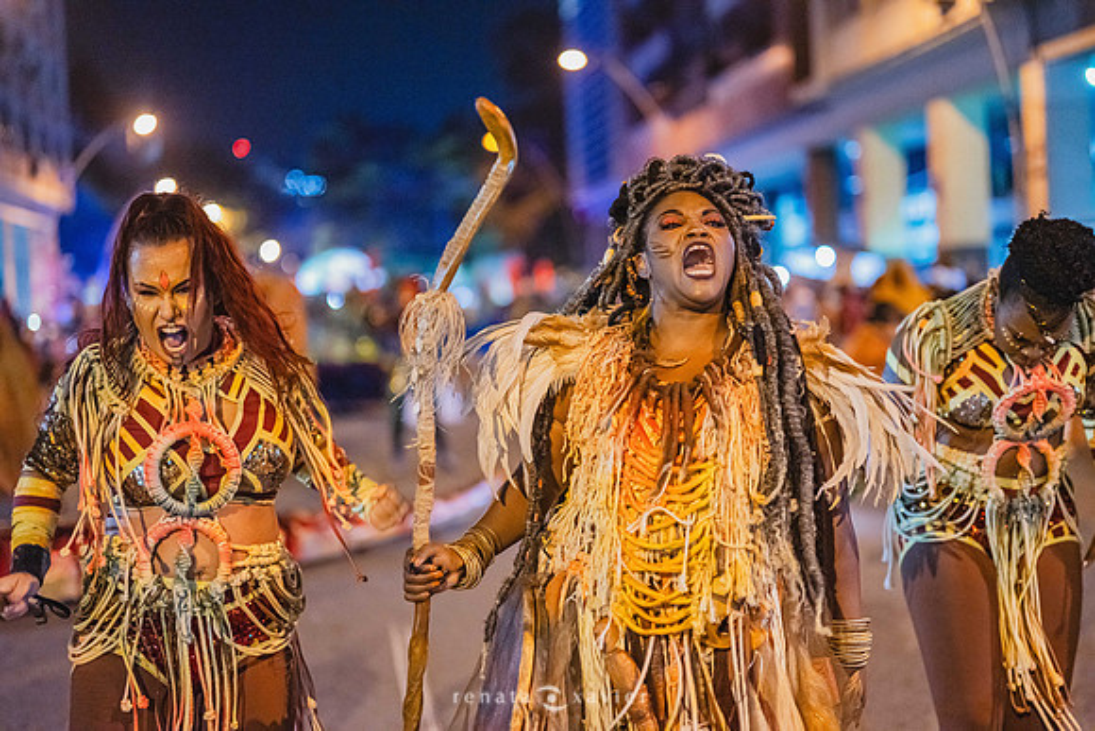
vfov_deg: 27.0
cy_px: 366
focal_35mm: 50
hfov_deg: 39.6
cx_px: 548
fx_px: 1521
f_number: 1.2
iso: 6400
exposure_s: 1/320
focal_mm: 50
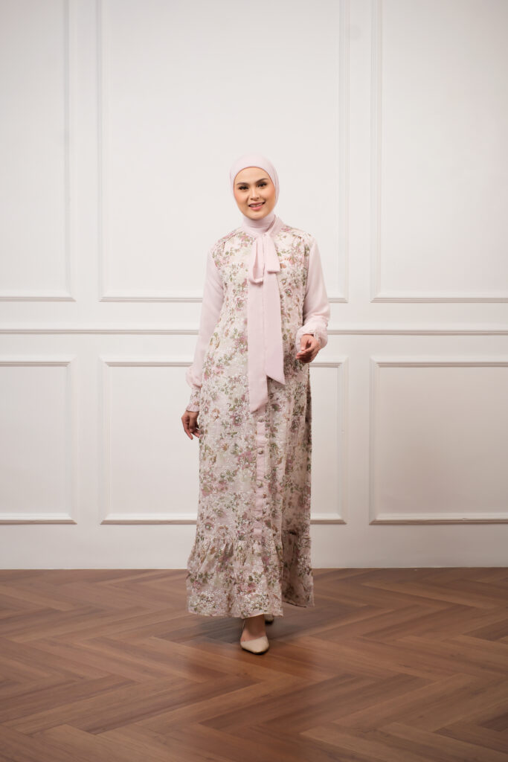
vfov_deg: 37.5
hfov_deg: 25.5
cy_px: 381
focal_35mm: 53
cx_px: 254
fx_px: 1121
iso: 250
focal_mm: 35
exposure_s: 1/200
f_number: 8
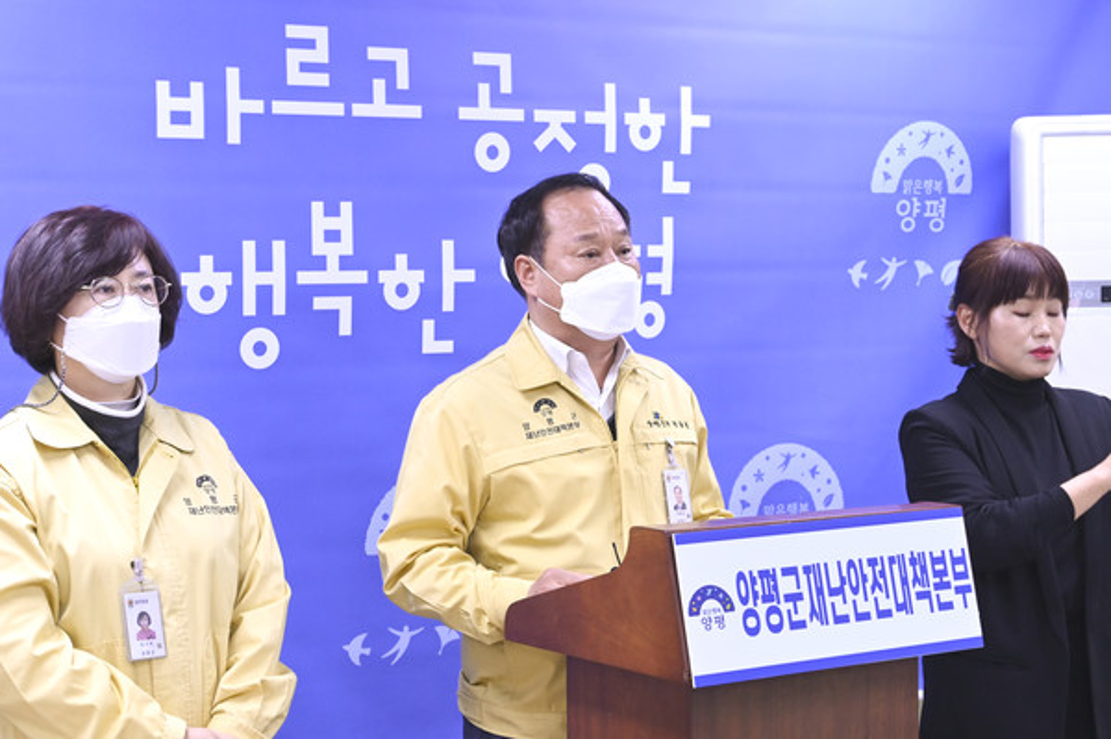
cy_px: 370
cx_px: 556
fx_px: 1819
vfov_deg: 23.0
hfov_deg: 34.0
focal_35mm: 59
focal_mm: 59
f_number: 5.6
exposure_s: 1/125
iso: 3200
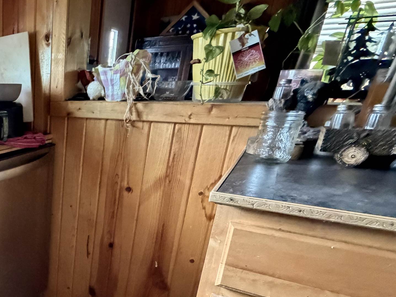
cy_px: 224
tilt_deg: -20.7
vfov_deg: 45.1
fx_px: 343
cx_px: 4
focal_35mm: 30
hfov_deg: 49.5
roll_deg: +1.4
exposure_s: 1/60
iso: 1250
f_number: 2.2
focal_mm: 2.22
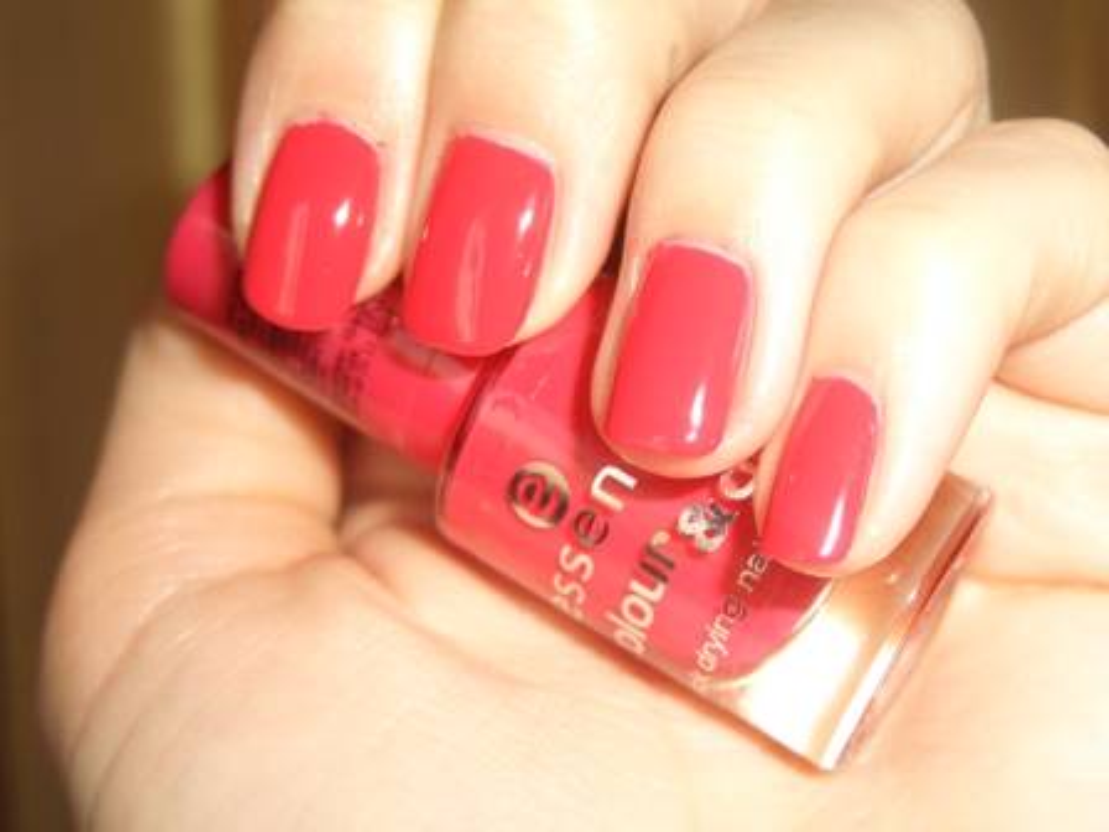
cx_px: 554
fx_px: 1698
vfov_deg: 27.5
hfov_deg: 36.2
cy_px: 416
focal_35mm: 53
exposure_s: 1/60
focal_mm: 11.3
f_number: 3.2
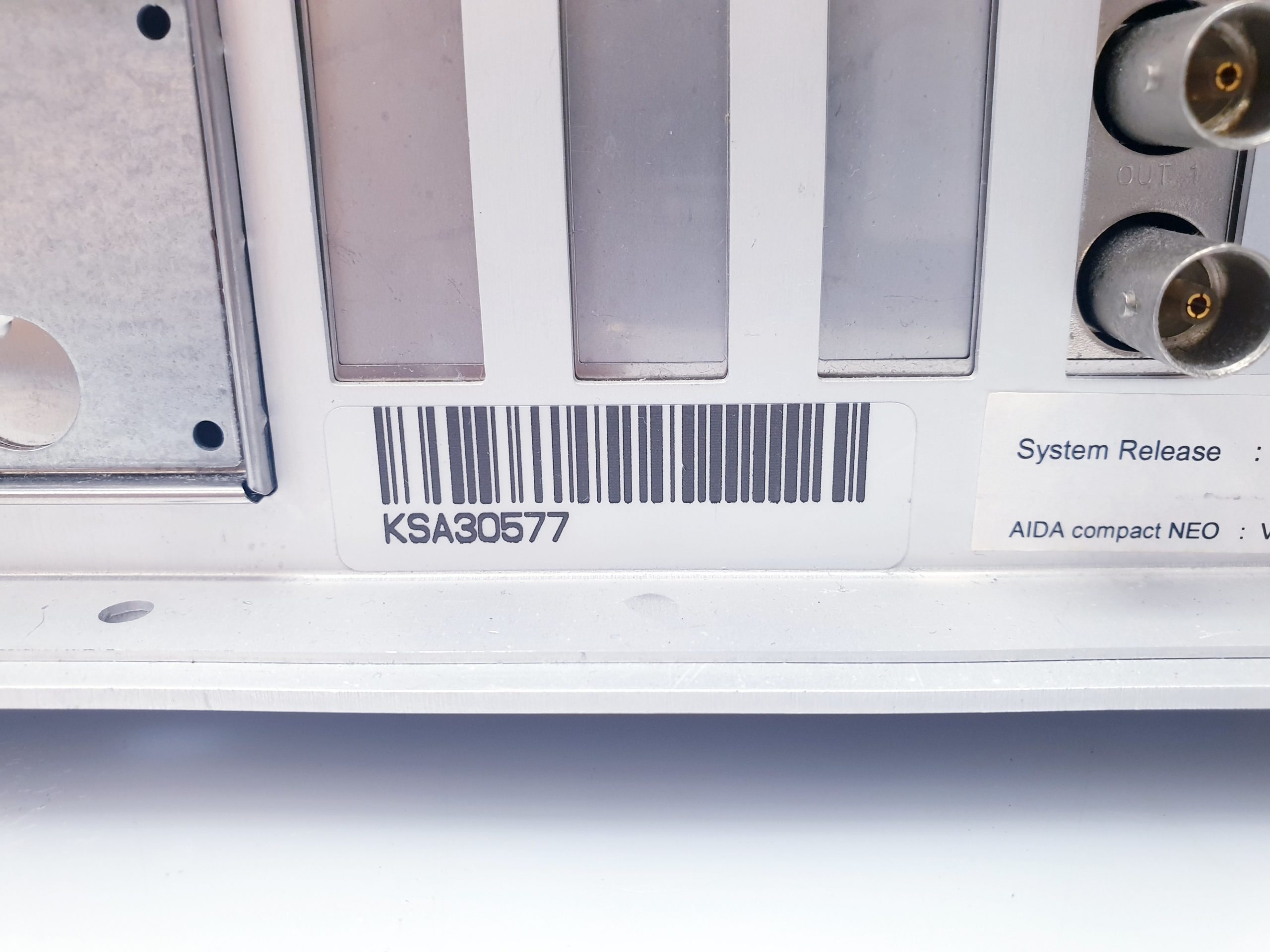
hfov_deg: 67.3
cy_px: 476
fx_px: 954
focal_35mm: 26
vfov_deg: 53.1
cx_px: 635
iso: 160
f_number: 2.4
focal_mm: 4.3
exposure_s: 1/50
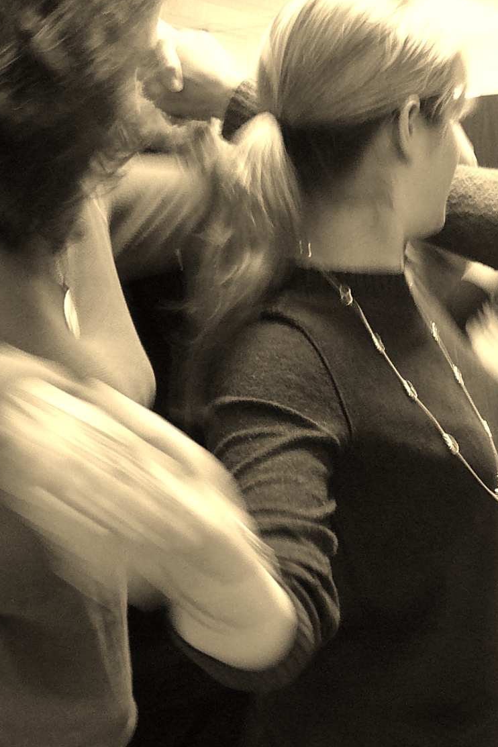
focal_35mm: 67
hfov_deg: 20.1
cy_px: 329
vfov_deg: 30.1
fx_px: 1390
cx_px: 397
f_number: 2.8
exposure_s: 1/10
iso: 200
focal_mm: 5.2
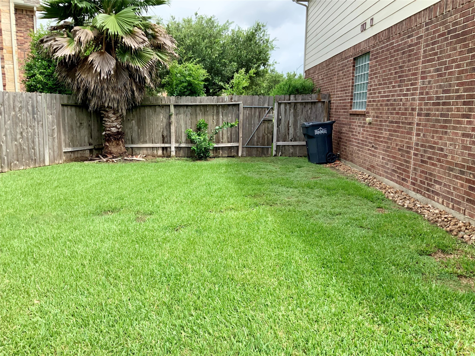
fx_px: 398
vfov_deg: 48.2
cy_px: 178
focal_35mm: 29
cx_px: 238
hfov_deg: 61.7
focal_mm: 3
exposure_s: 1/613
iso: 16
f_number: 1.8
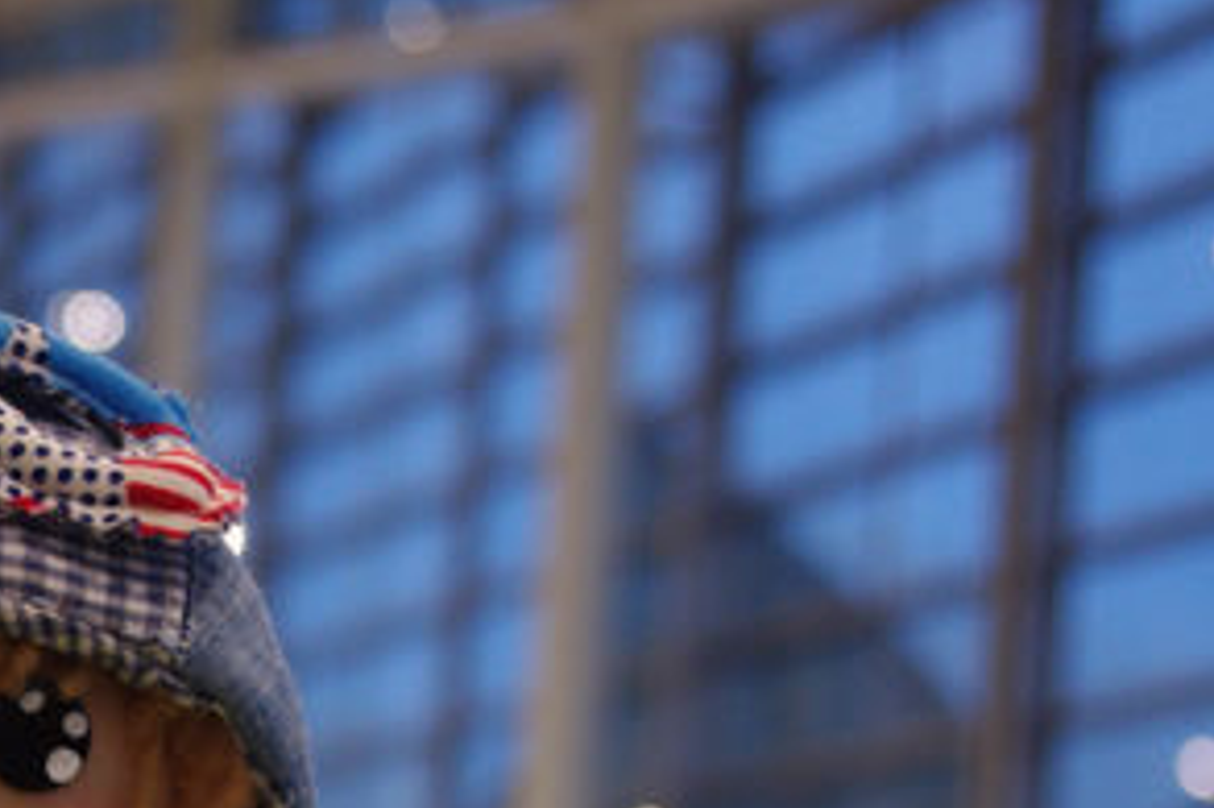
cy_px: 856
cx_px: -182
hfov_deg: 16.9
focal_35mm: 117
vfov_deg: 11.6
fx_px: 3943
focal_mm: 32.5
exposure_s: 1/15
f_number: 4.5
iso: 800
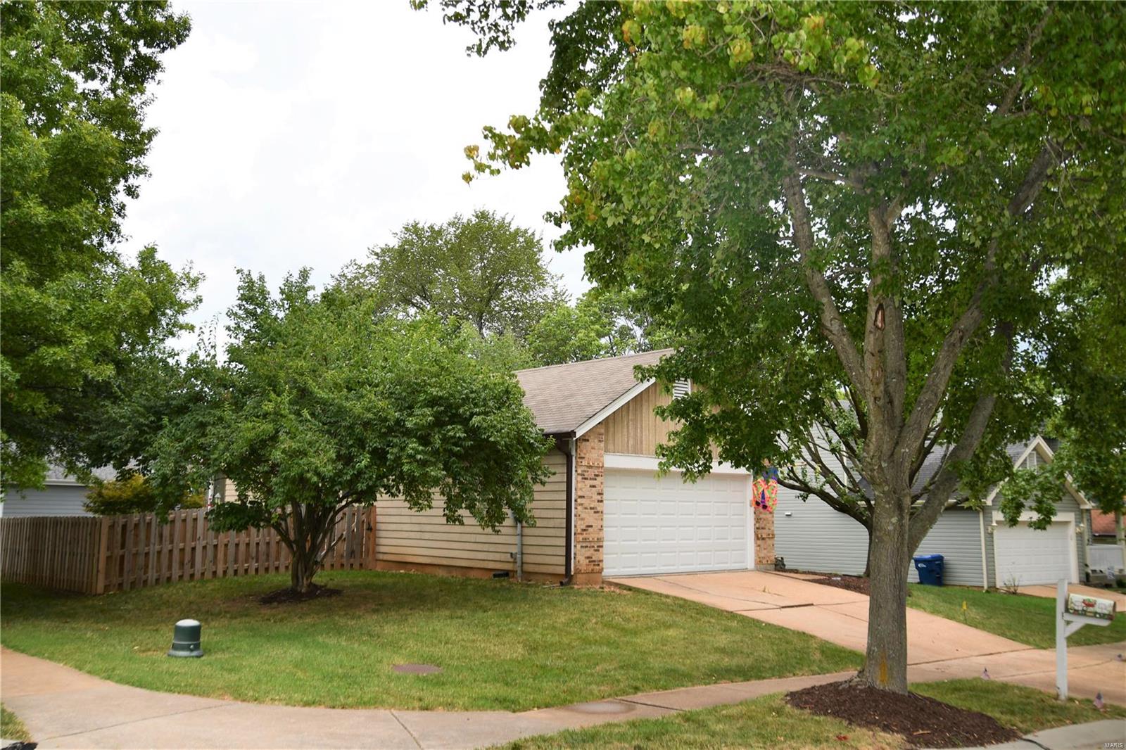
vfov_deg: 40.0
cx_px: 563
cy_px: 375
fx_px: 1032
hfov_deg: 57.2
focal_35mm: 33
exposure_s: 1/80
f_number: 3.5
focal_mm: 22
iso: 100
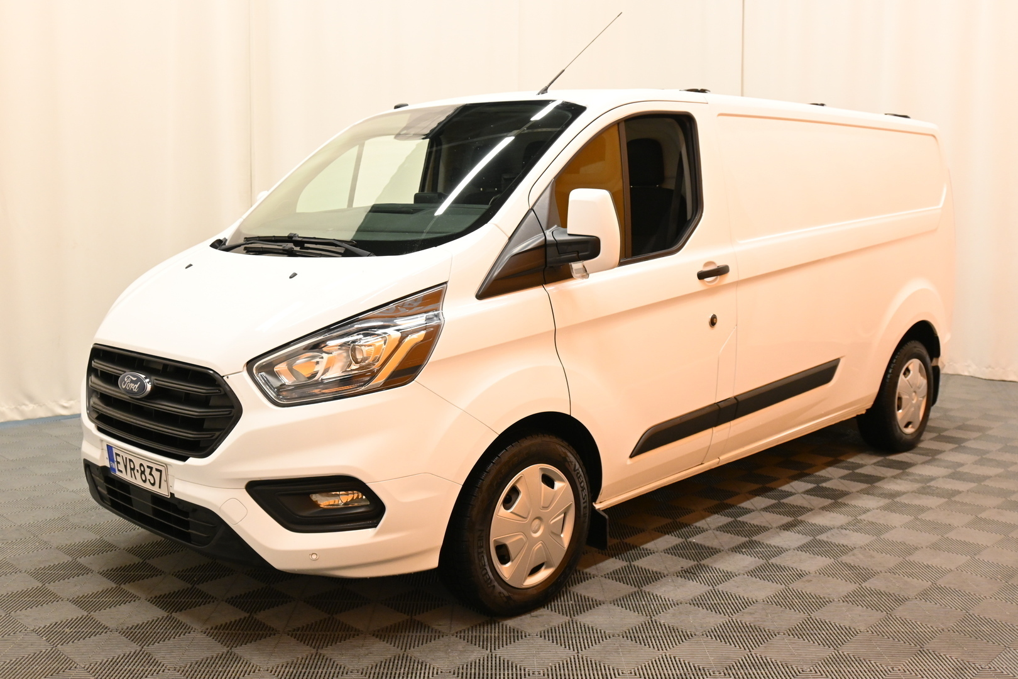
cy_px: 340
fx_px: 976
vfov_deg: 38.4
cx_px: 509
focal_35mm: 34
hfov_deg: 55.1
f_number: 5.6
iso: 1100
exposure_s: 1/40
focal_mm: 23
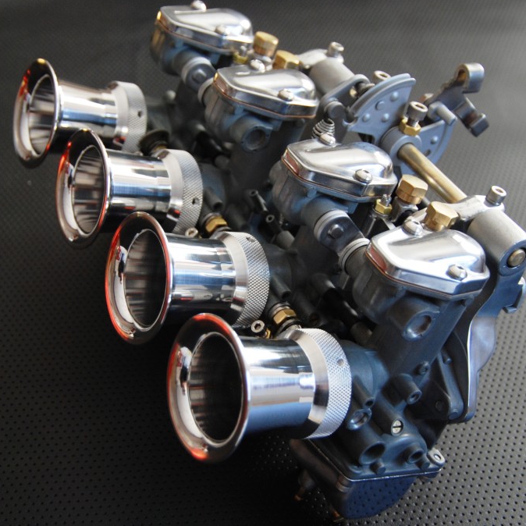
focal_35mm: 62
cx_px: 204
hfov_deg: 27.6
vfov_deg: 27.7
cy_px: 261
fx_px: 1066
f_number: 4
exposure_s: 1/50
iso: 400
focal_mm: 32
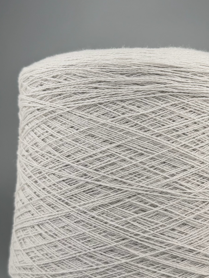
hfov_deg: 43.7
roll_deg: -0.5
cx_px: 136
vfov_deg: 56.5
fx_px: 258
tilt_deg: -4.1
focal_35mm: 32
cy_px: 163
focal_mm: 6.76
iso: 80
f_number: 1.78
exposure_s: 1/1192
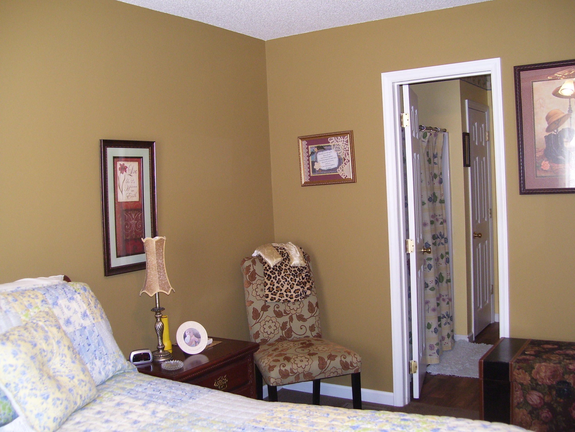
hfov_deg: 50.1
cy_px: 216
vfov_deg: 38.7
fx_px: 615
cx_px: 288
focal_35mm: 37
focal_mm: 6
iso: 125
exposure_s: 1/60
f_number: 2.7
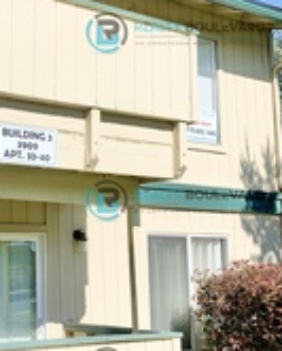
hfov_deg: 24.4
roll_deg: -0.6
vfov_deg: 30.9
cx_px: 34
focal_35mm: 61
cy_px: 205
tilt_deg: +8.3
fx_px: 636
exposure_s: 1/4274
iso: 25
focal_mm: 4.25
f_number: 1.8
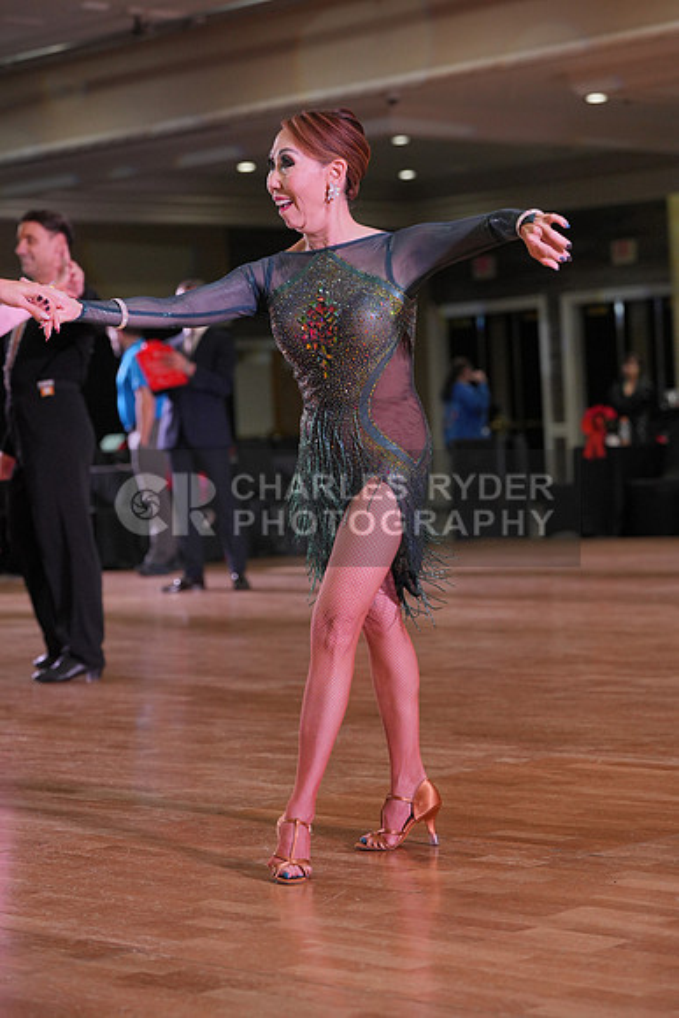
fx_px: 2545
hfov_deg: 15.2
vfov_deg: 22.6
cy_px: 509
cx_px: 340
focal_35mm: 90
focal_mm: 90
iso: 1600
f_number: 4
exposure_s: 1/500
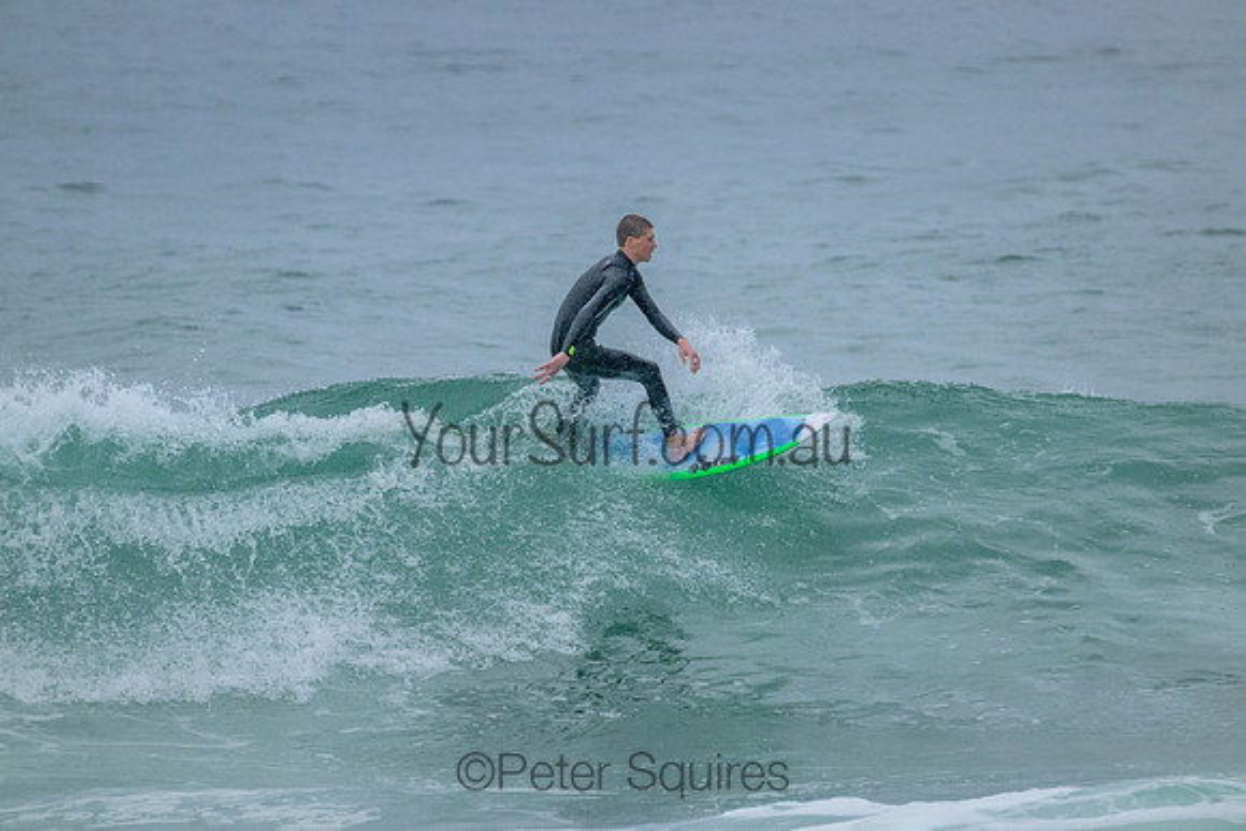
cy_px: 416
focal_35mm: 800
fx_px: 27694
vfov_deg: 1.7
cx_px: 623
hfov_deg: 2.6
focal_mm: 800
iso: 4000
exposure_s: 1/1600
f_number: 11
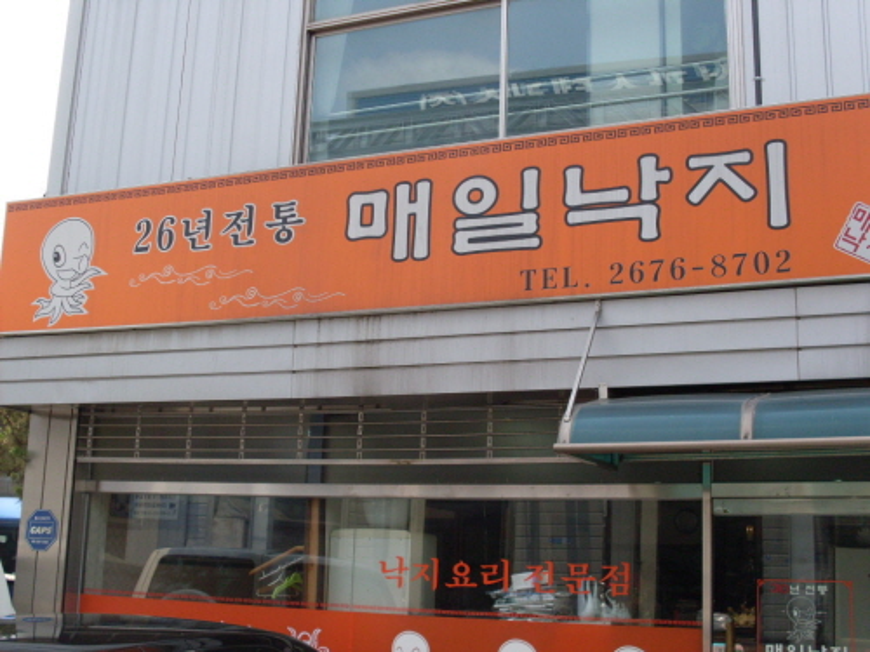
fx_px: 1232
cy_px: 326
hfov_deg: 38.9
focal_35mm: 49
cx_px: 435
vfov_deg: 29.7
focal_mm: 8.1
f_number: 3.1
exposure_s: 1/500
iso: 80
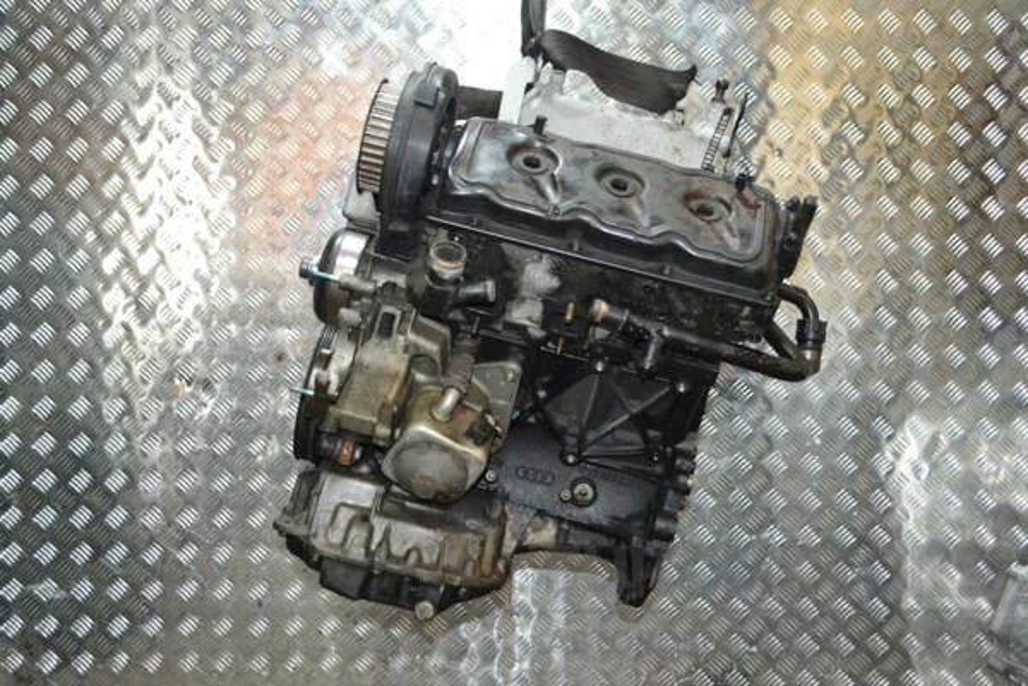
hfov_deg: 46.4
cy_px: 343
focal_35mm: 42
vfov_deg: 31.9
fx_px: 1199
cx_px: 514
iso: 2800
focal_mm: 28
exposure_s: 1/60
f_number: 4.5
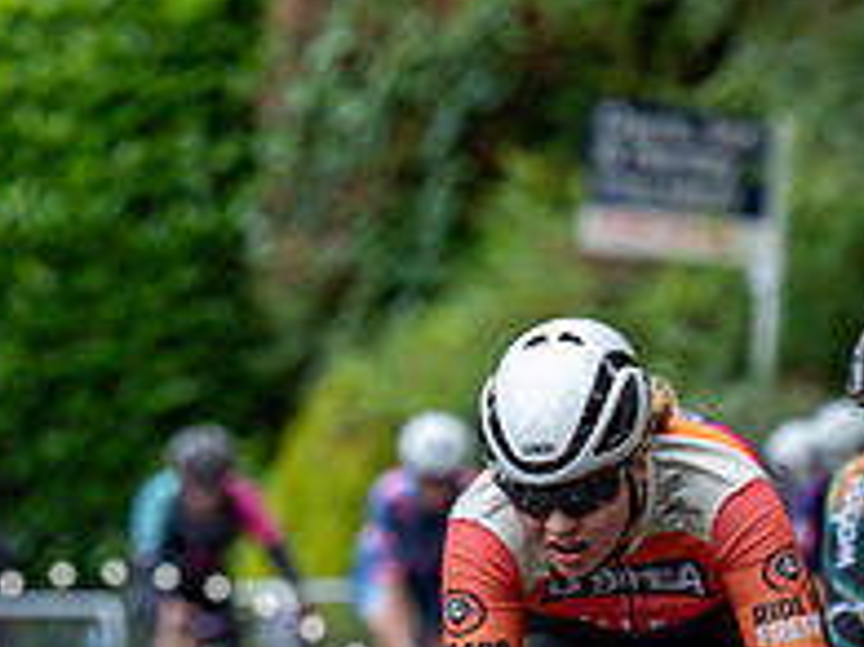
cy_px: 516
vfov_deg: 3.0
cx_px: 450
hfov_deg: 4.0
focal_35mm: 499
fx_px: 12447
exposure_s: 1/500
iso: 640
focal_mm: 137
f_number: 2.8
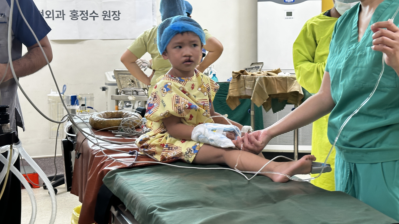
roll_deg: +0.6
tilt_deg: -5.2
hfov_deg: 39.2
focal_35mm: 53
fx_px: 561
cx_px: 202
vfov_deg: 22.6
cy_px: 79
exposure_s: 1/60
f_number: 1.78
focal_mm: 6.86
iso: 100
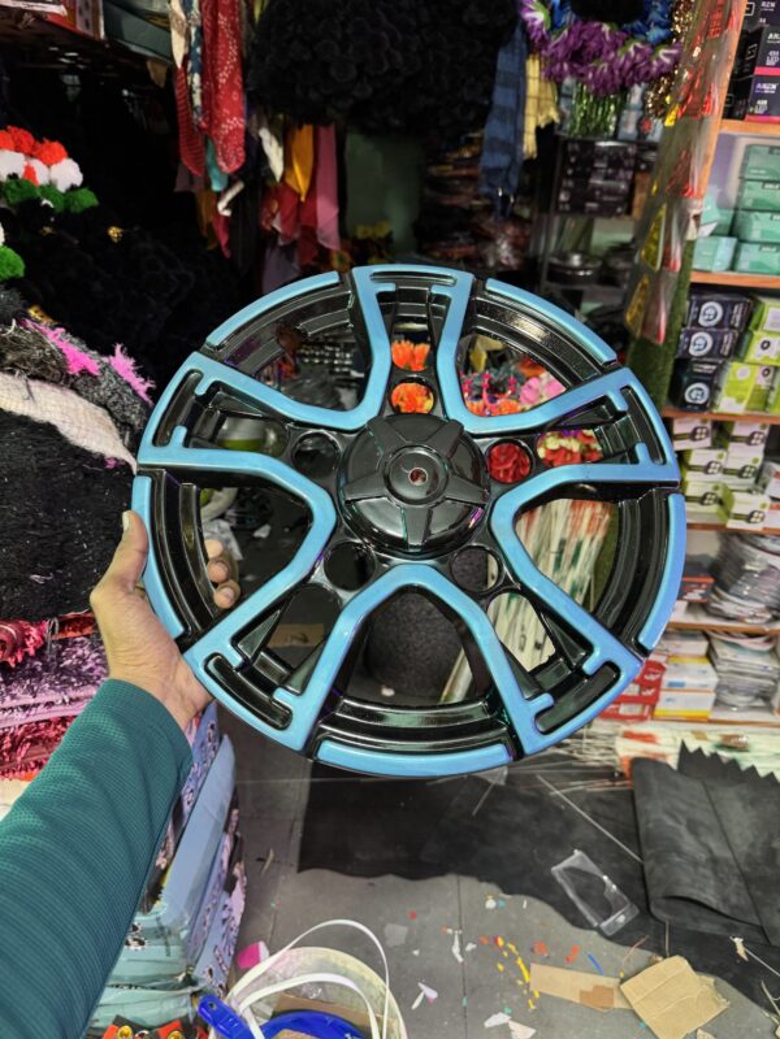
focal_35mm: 24
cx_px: 390
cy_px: 520
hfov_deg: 56.8
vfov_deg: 71.6
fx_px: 721
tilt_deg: -24.2
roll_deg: -4.2
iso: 200
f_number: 1.78
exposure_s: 1/50
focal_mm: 6.76
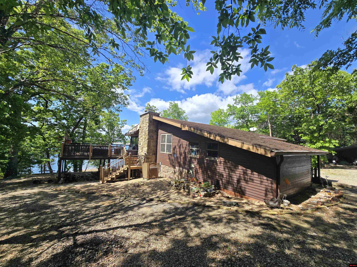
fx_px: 134
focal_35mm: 13
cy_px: 134
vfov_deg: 89.9
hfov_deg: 106.2
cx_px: 178
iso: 50
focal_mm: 2.2
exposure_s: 1/1580
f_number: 2.2
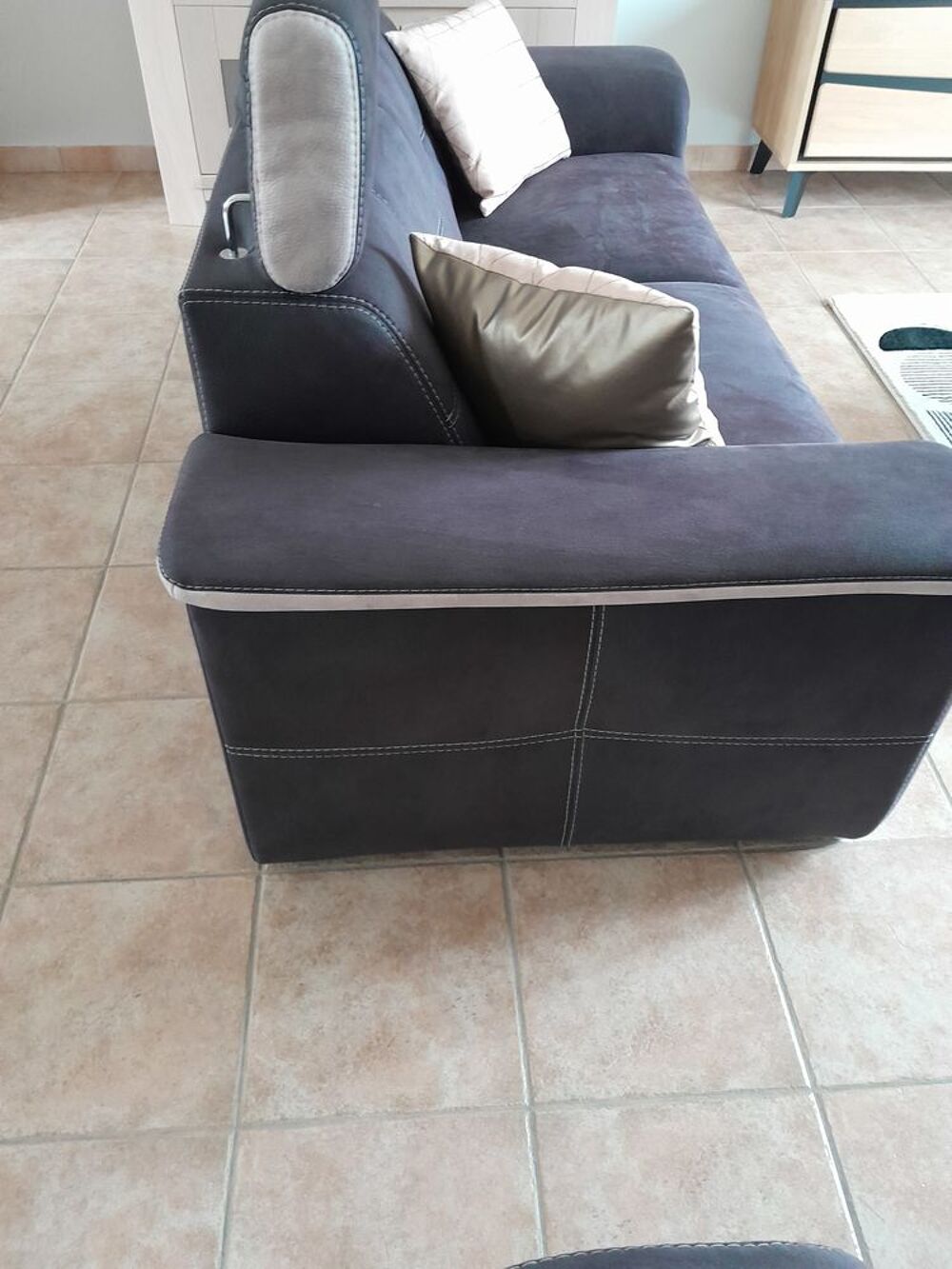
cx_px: 476
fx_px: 990
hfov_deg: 51.4
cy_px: 634
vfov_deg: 65.3
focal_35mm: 27
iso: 640
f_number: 1.8
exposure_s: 1/25
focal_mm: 4
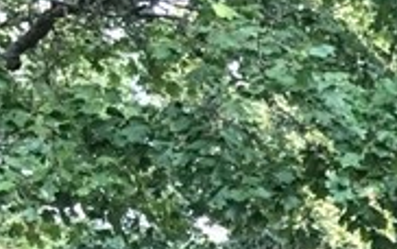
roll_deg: -2.9
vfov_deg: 7.7
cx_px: 1108
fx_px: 1808
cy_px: 402
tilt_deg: +9.8
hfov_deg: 10.0
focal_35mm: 167
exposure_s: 1/123
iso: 20
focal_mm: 3.99
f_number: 1.8
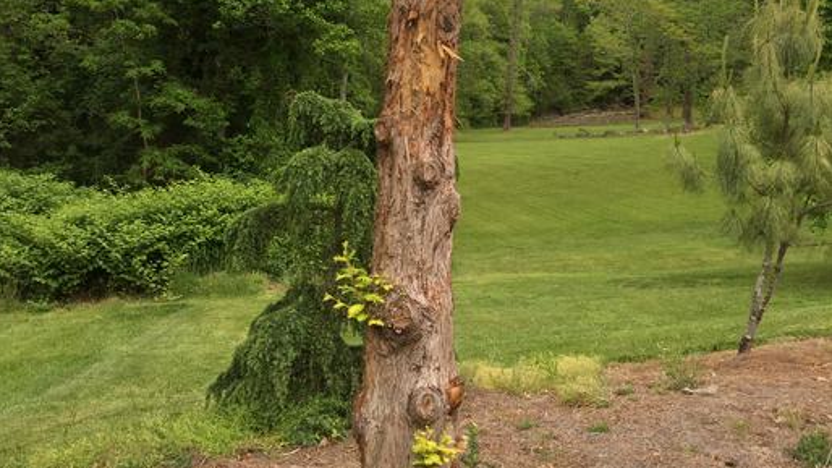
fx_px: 949
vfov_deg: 27.3
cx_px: 410
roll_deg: -2.4
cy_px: 113
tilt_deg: +2.3
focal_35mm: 43
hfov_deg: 47.4
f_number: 2.2
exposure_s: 1/332
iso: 32
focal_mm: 4.15
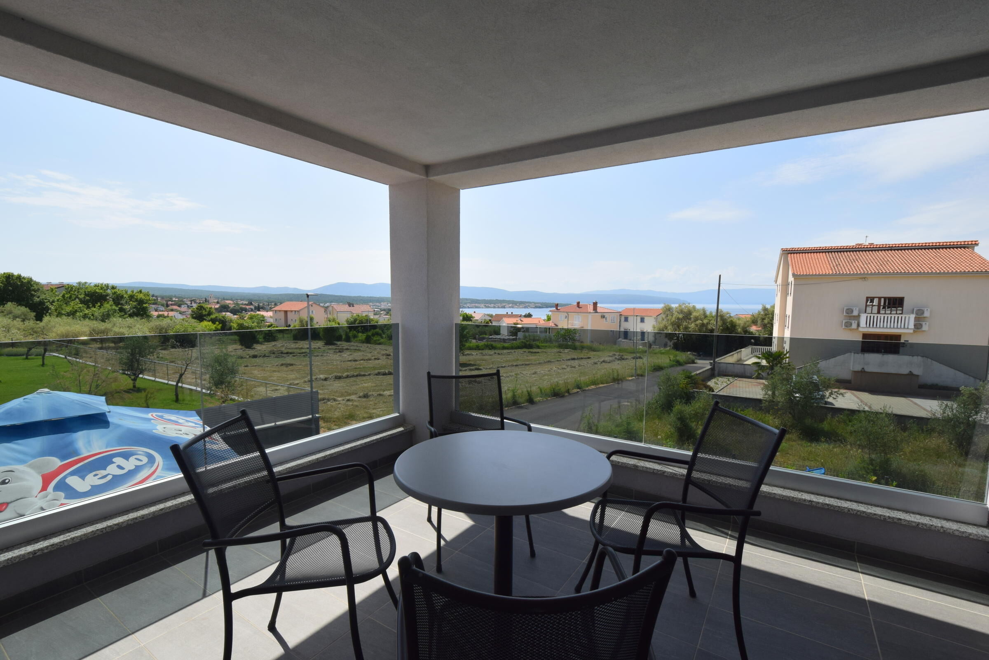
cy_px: 330
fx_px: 412
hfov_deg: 100.4
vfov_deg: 77.3
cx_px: 494
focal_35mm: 15
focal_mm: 10
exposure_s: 1/400
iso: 200
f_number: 10
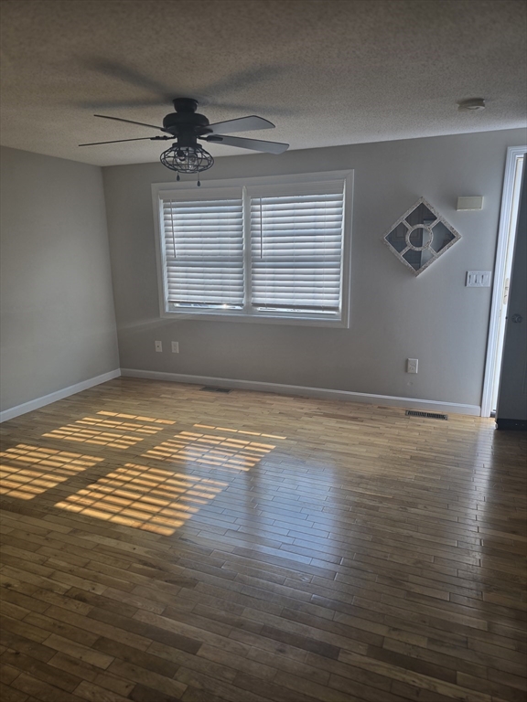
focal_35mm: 23
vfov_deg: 73.9
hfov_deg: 58.9
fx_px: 467
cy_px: 351
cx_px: 264
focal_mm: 6.3
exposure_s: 1/120
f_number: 1.7
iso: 25
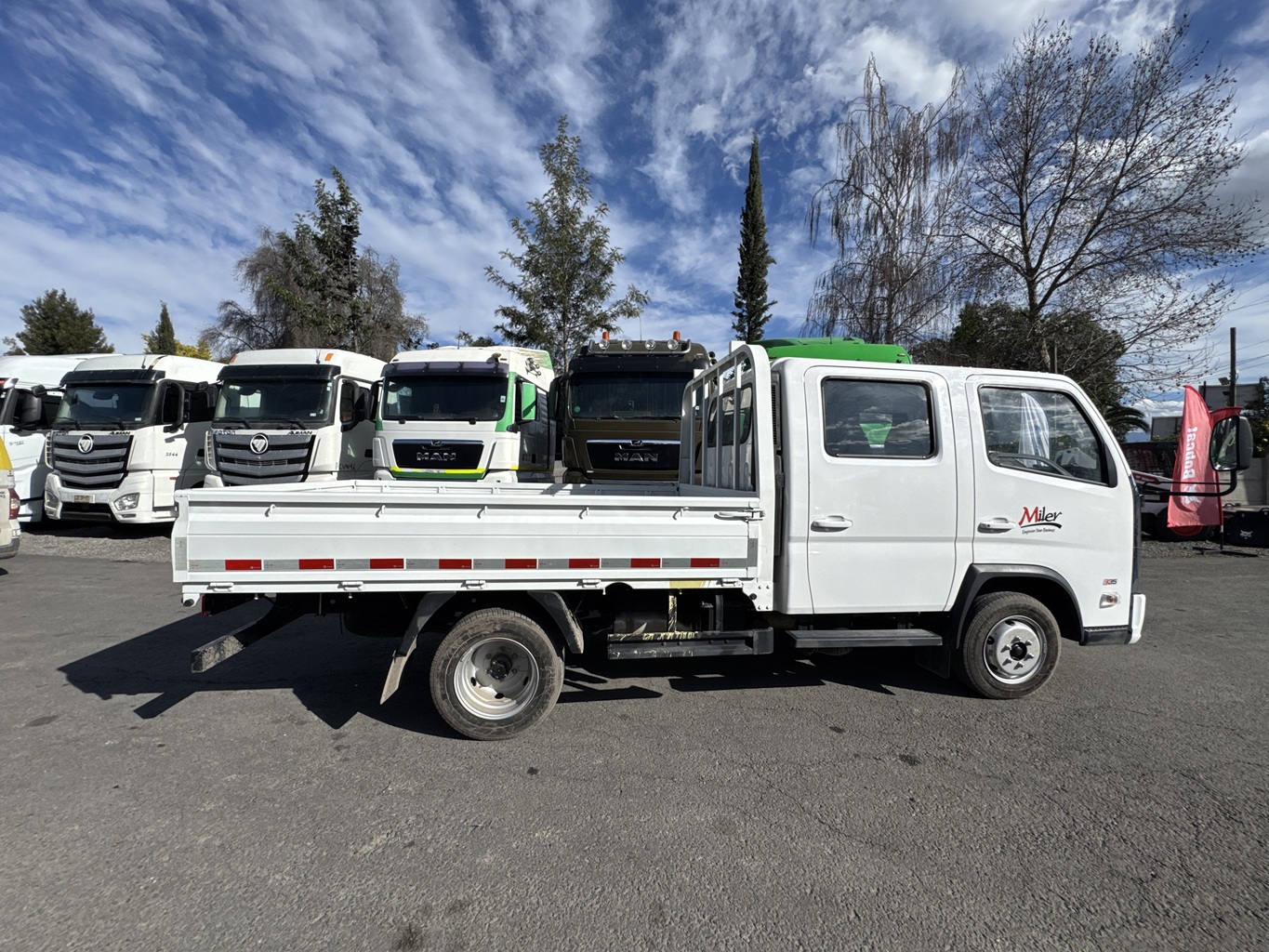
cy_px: 476
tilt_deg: -1.4
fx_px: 513
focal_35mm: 14
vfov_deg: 85.7
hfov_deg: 102.1
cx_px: 634
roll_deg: +0.3
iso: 32
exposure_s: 1/3906
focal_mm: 2.22
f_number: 2.2
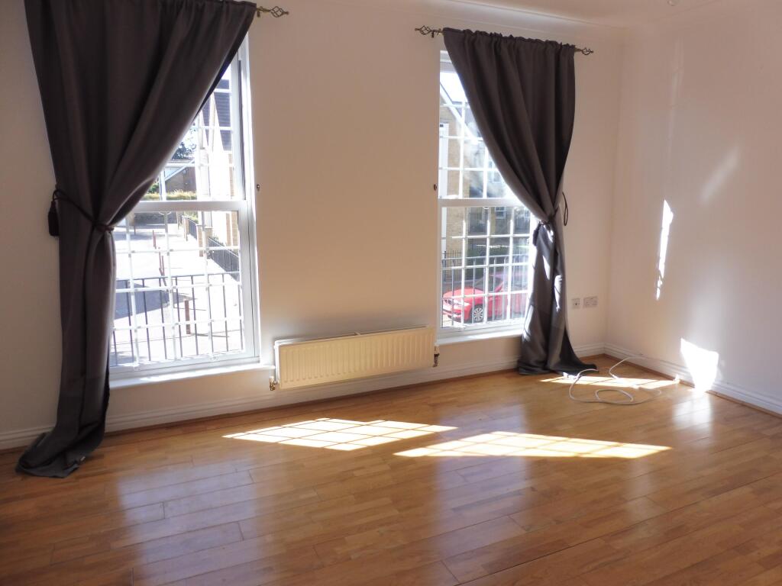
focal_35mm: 24
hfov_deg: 71.6
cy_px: 293
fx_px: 542
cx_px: 391
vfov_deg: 56.8
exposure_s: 1/125
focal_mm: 4.3
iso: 100
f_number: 4
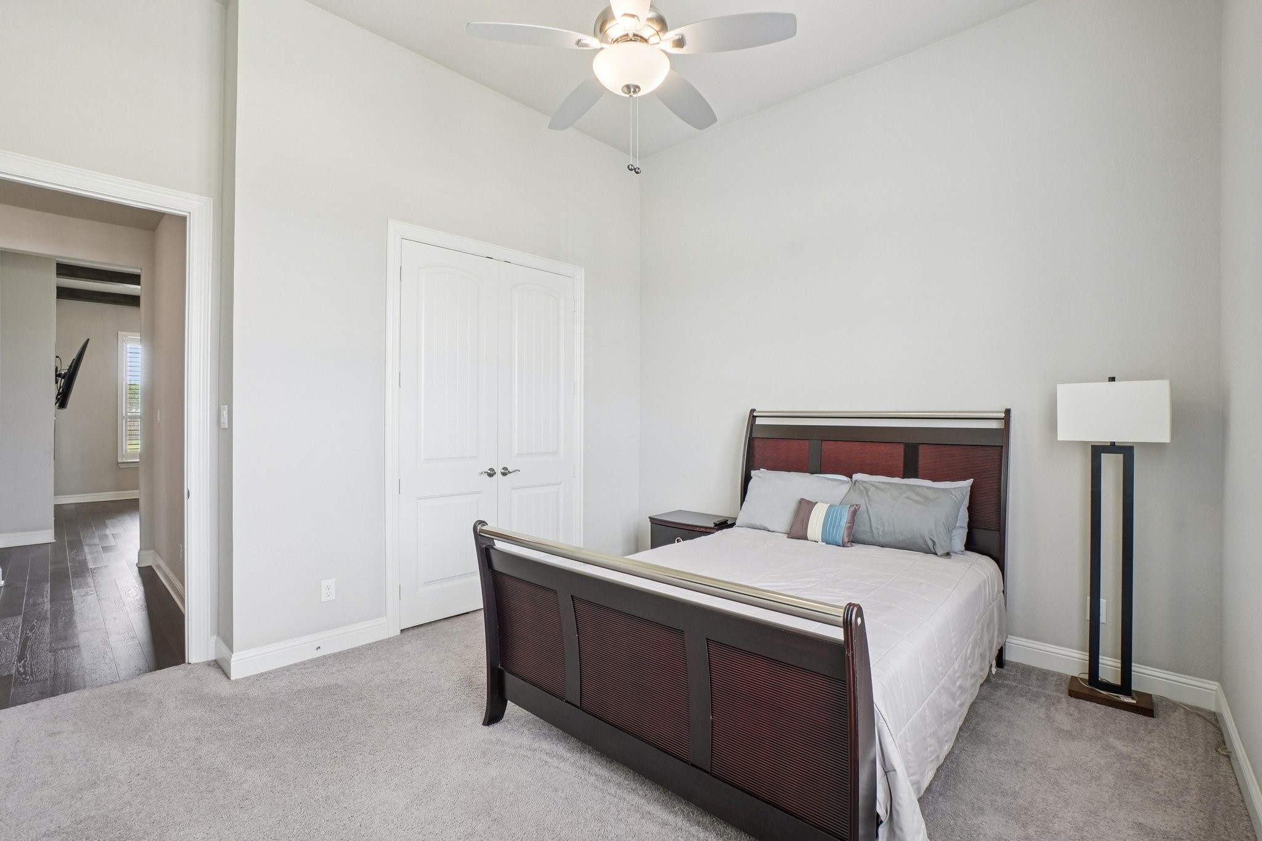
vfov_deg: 77.3
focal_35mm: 15
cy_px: 420
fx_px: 526
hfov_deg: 100.4
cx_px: 631
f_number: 10
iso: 400
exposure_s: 1/10
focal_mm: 10
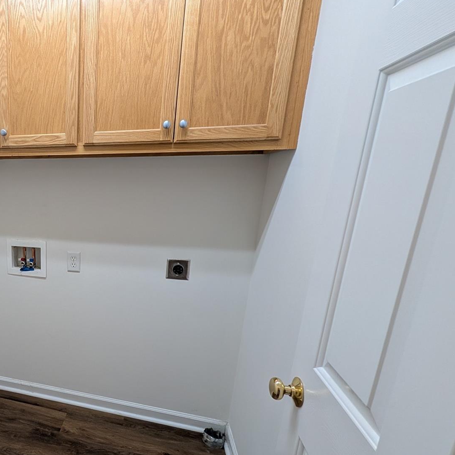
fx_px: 297
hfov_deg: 62.5
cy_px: 258
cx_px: 44
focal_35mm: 20
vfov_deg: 74.5
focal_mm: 2.02
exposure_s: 1/120
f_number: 1.7
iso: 92
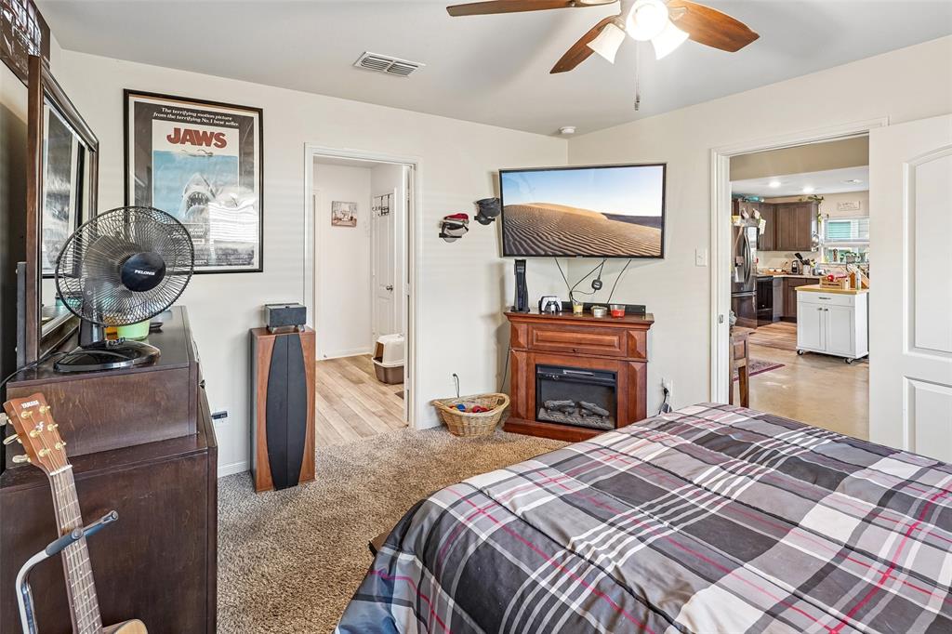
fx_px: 423
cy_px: 317
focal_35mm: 16
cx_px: 476
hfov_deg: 96.8
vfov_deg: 73.7
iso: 400
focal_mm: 16
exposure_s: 1/4
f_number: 8
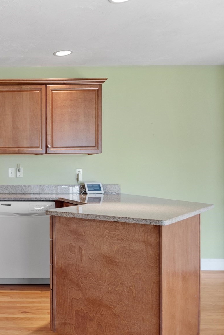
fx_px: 345
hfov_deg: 30.0
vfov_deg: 51.9
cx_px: -53
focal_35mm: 37
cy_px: 170
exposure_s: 1/1.67
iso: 320
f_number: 8
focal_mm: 14
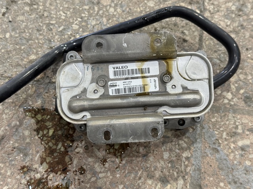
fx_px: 351
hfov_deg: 39.7
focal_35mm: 48
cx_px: 126
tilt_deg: -65.7
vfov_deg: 30.2
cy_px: 94
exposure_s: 1/50
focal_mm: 6.76
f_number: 1.78
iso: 160
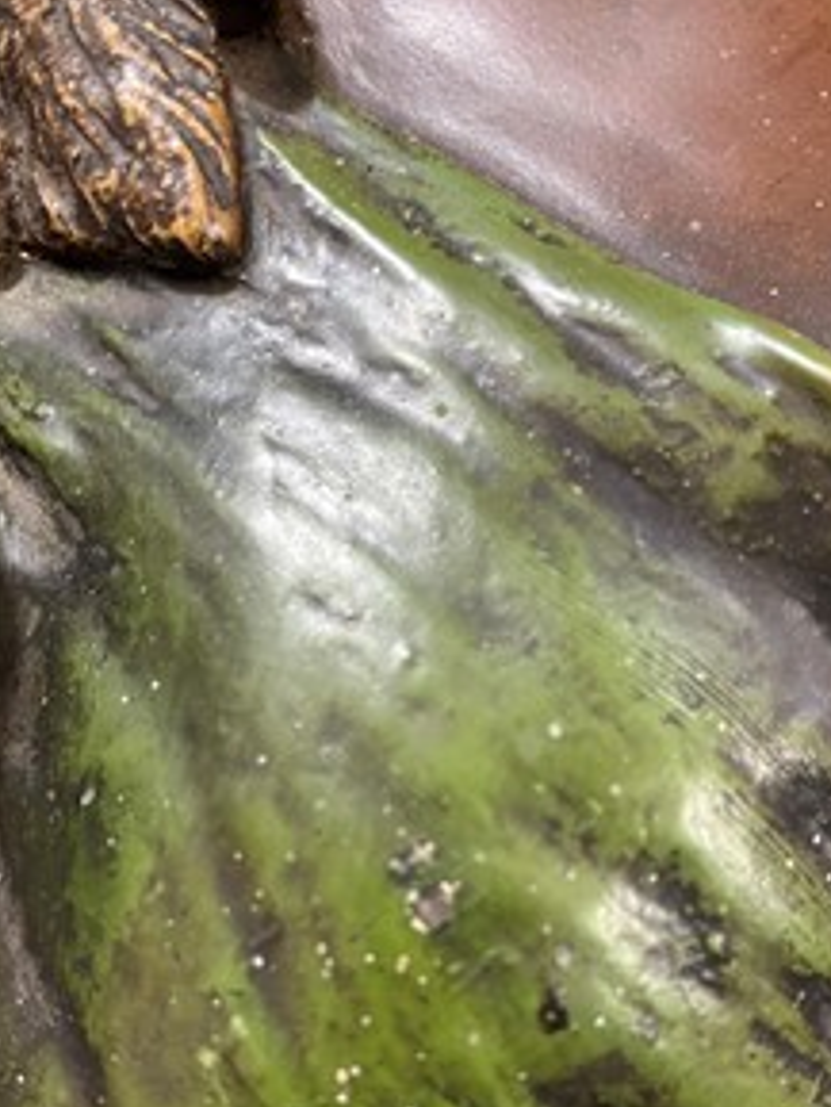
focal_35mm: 36
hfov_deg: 39.7
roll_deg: -1.2
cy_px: 728
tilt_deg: -35.6
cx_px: 437
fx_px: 1151
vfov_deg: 50.5
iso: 400
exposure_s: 1/33
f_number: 1.6
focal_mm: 5.1
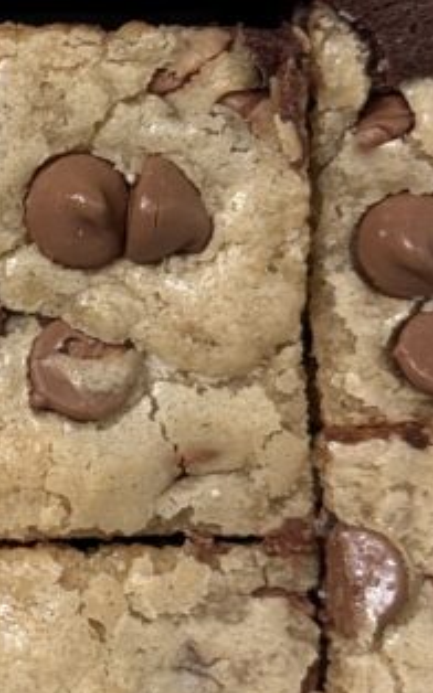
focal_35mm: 166
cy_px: 298
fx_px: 3137
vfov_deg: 12.6
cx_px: -406
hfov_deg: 7.6
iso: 125
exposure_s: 1/60
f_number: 1.78
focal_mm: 6.76
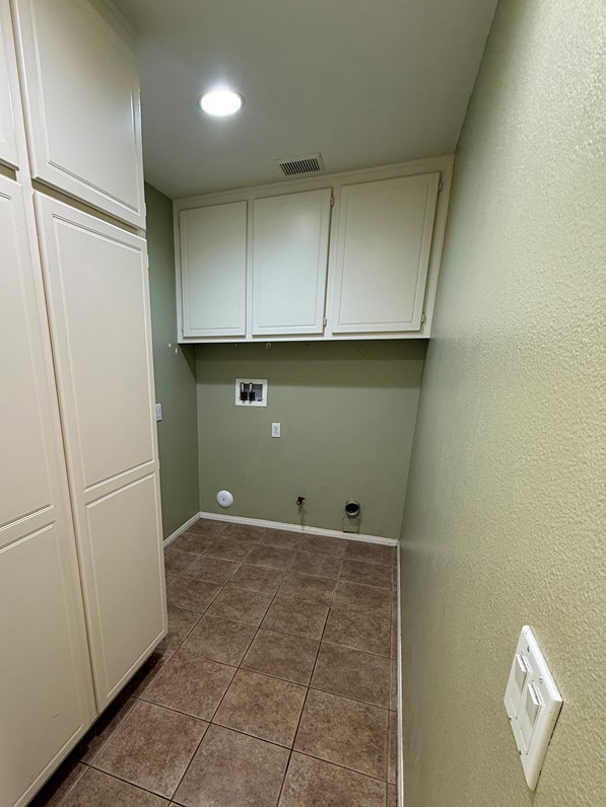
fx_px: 420
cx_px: 219
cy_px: 488
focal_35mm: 18
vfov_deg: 86.6
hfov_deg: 70.2
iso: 200
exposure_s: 1/60
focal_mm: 2.22
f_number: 2.2
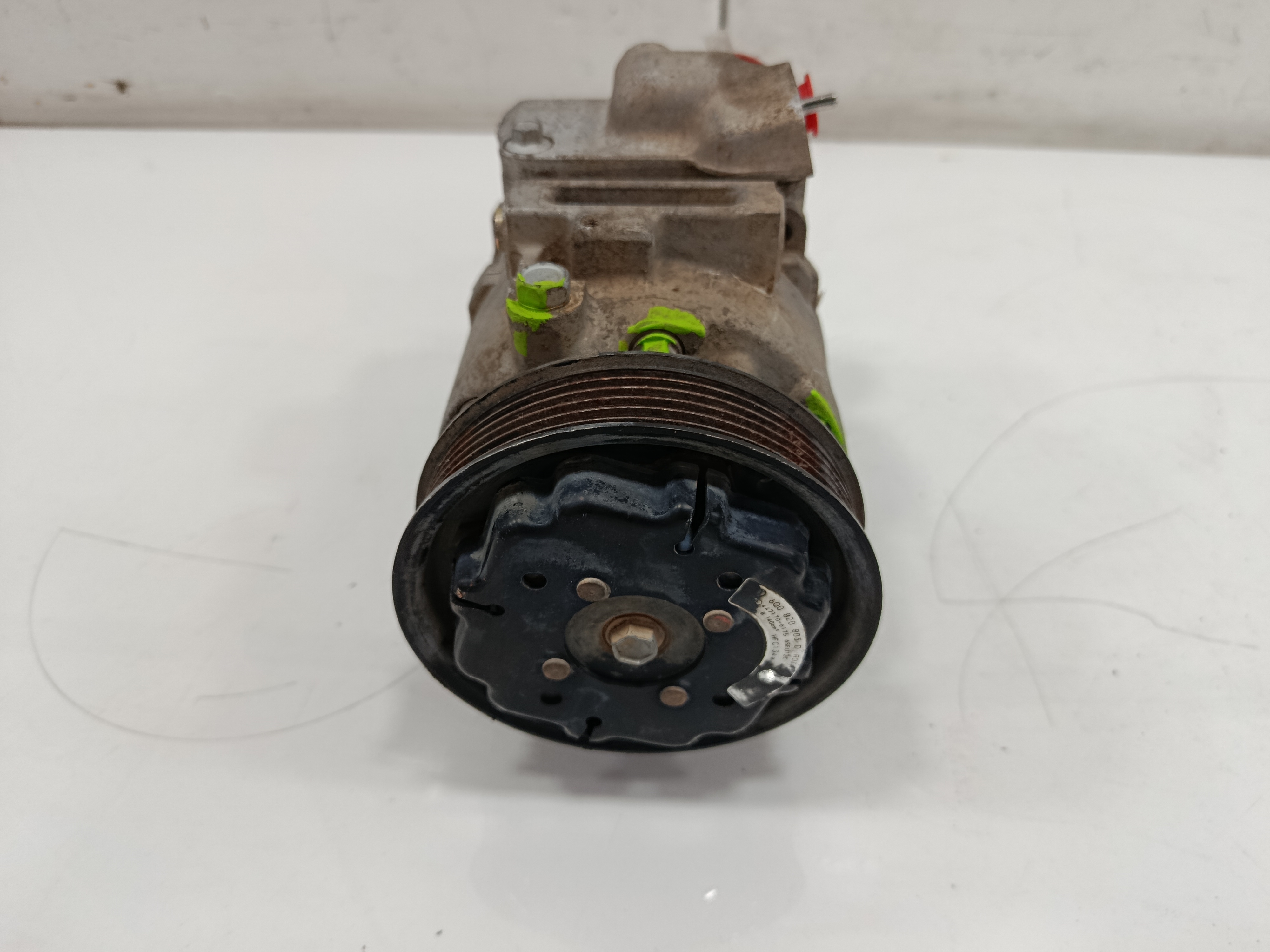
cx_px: 635
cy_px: 476
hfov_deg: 71.6
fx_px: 881
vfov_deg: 56.8
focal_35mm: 24
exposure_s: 1/100
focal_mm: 5.24
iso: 1016
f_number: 1.7
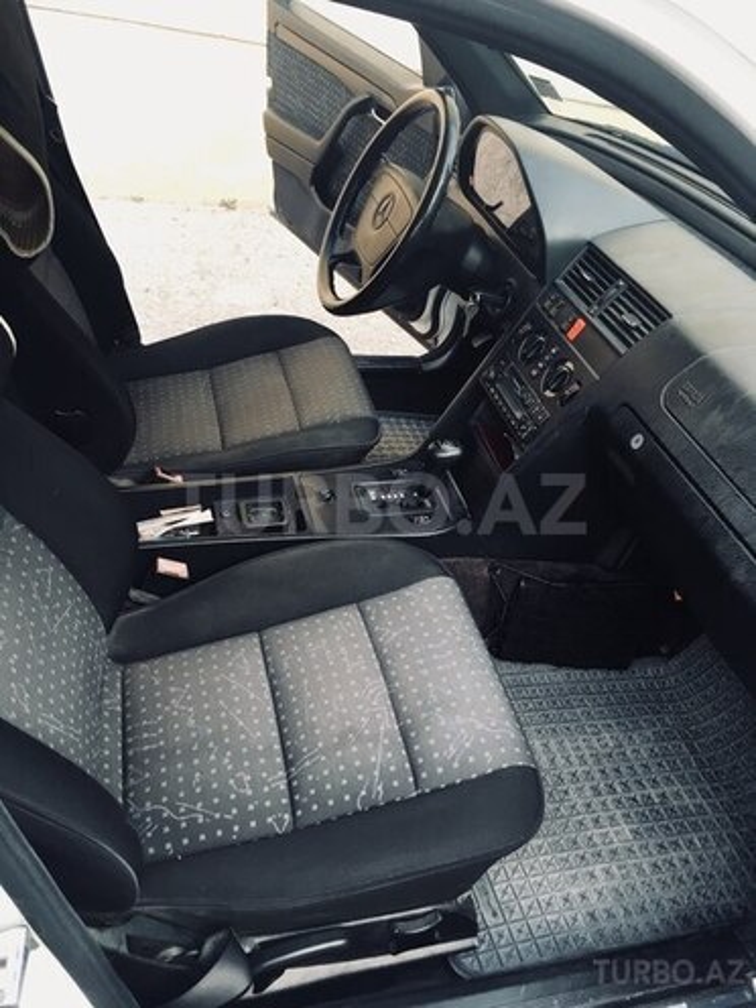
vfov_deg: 61.7
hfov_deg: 48.2
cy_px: 504
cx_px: 378
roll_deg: -13.6
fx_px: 844
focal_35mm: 29
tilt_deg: -37.7
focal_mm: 4.15
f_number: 2.2
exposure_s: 1/33
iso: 25
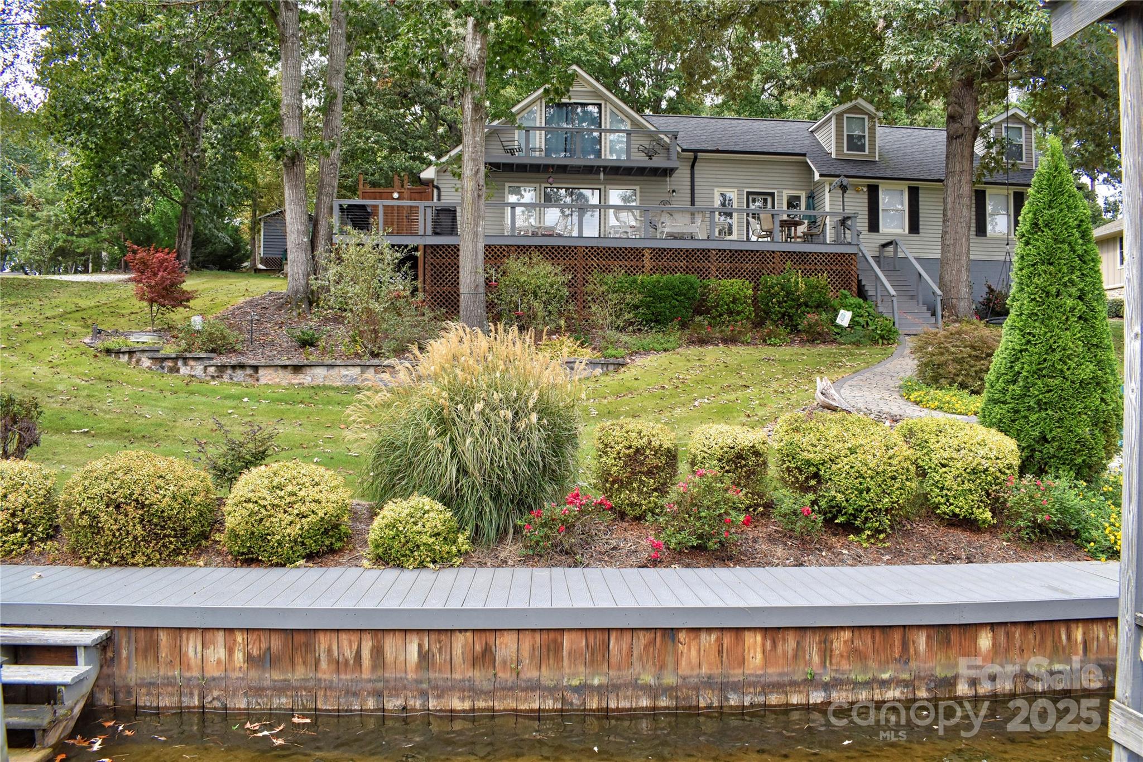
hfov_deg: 67.4
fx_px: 857
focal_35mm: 27
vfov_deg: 47.9
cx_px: 572
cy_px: 381
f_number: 8
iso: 360
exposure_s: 1/250
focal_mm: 18
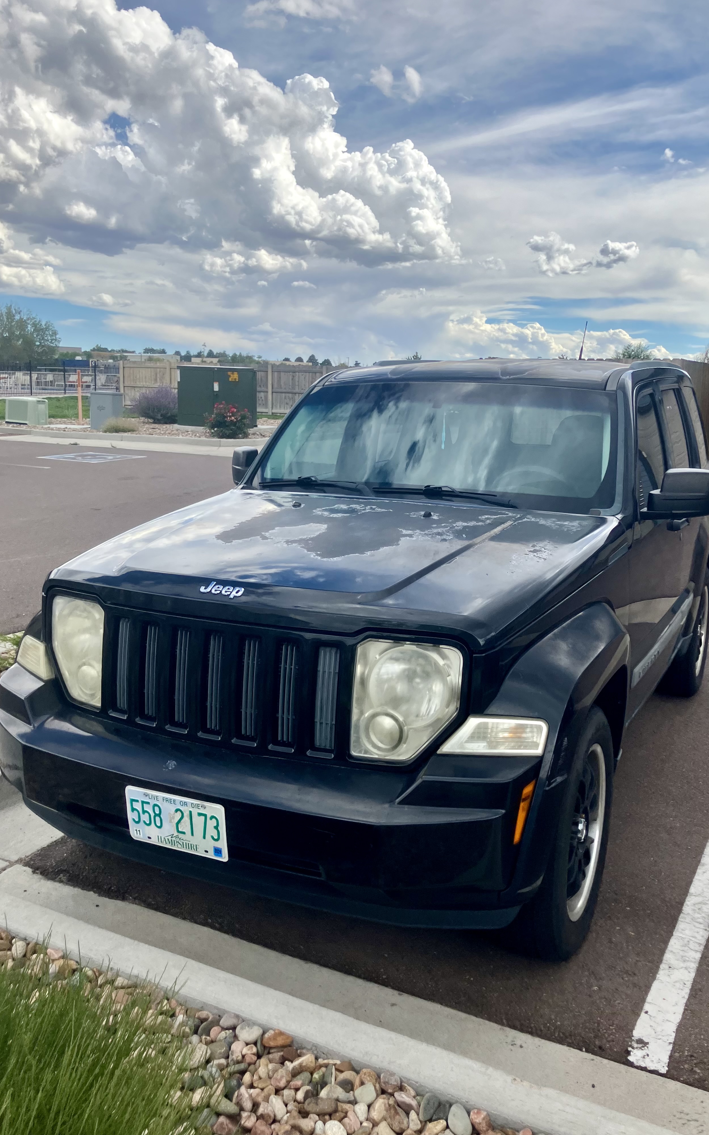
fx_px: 928
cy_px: 565
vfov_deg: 62.9
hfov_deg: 41.8
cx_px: 388
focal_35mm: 30
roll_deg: +0.7
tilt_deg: -12.5
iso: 32
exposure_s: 1/1675
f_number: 1.8
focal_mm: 3.99
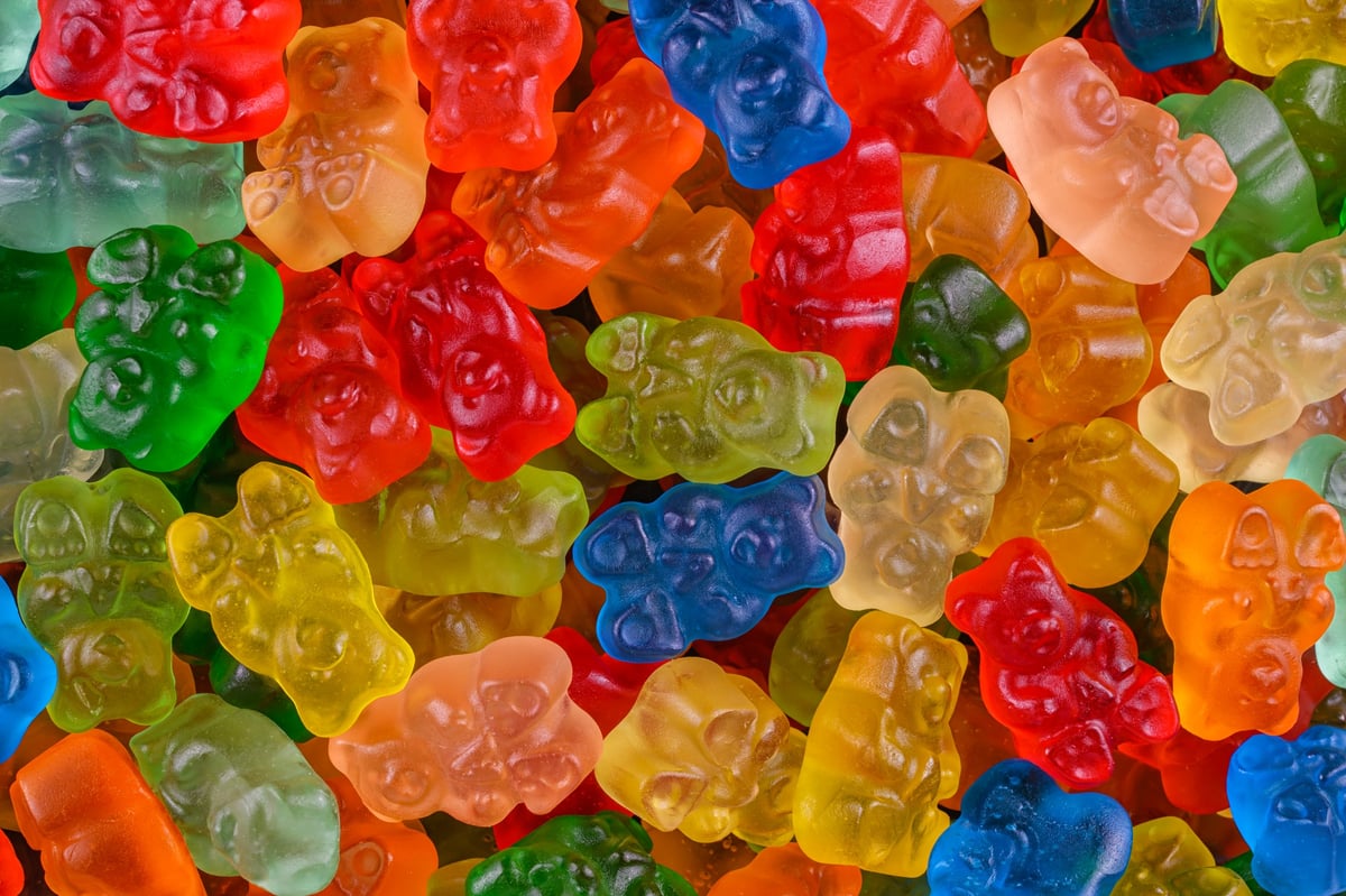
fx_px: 2616
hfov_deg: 28.9
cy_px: 448
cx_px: 673
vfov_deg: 19.4
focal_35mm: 70
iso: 320
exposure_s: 1/8
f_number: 22
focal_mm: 70
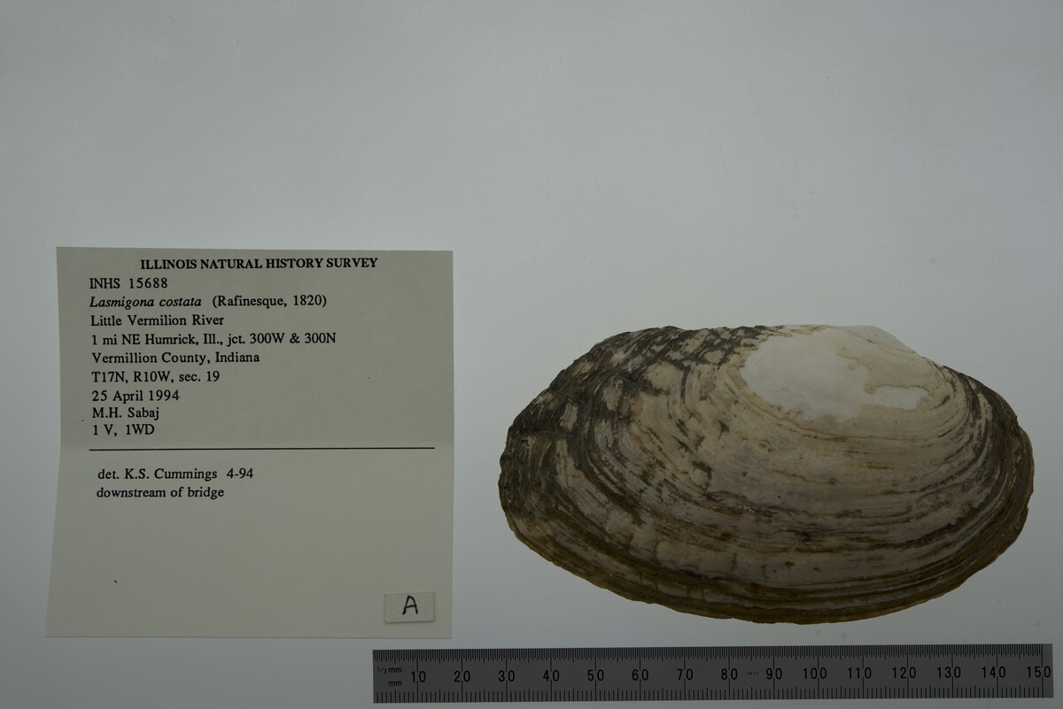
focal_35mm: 60
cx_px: 532
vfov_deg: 22.6
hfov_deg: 33.4
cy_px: 354
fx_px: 1772
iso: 100
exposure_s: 1/160
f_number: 10
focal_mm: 60
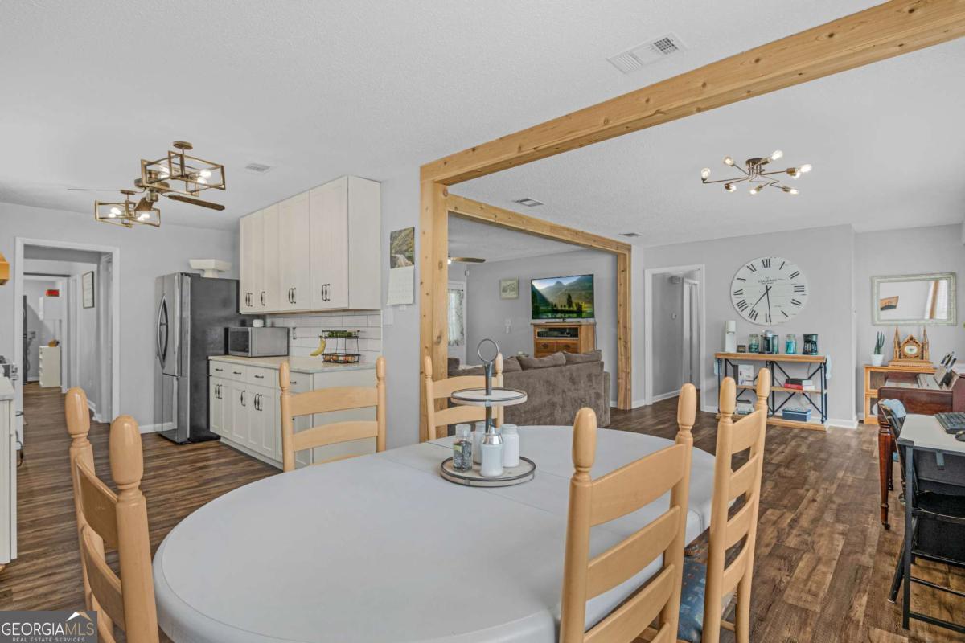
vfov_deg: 72.1
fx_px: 442
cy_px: 322
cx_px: 482
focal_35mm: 16
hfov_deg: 95.0
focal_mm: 11
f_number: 7.1
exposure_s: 1/10
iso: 250
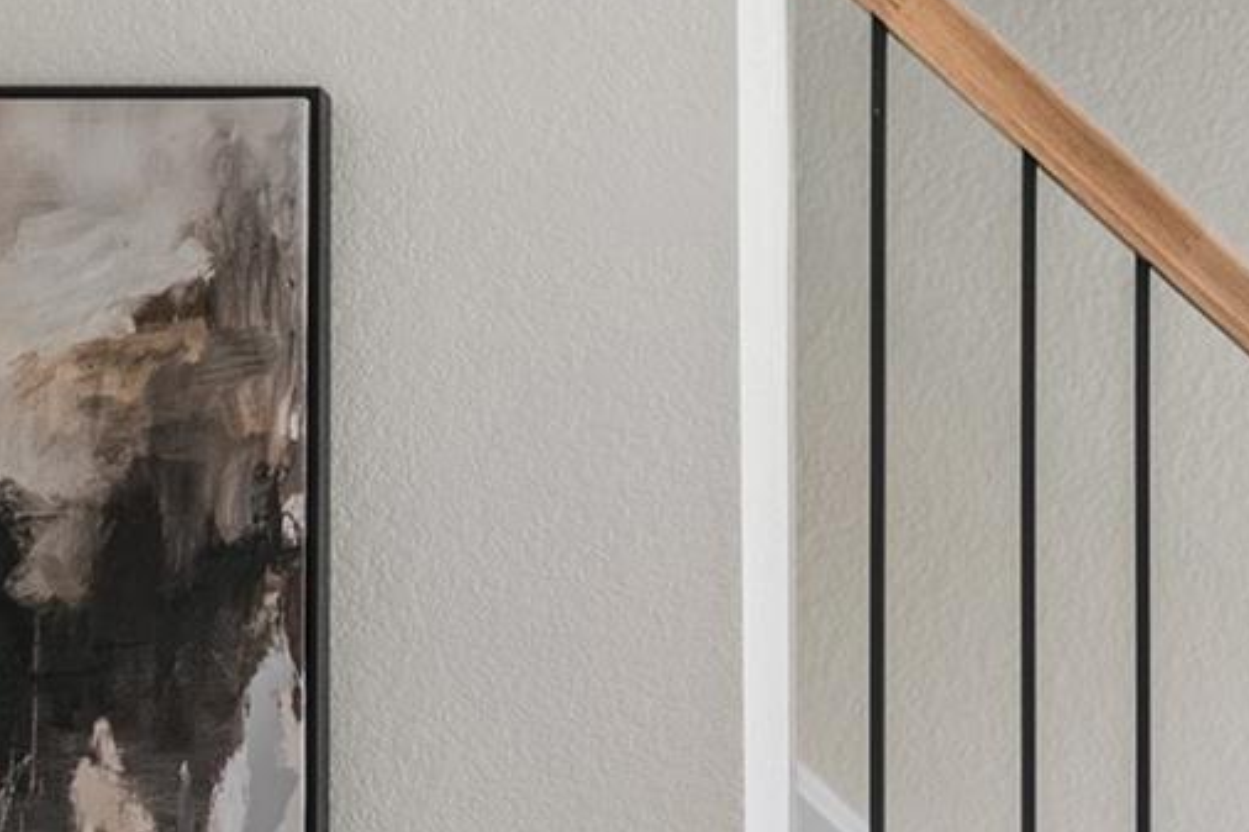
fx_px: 5480
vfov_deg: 8.5
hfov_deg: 12.8
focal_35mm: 158
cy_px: 1206
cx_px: 1380
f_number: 1.8
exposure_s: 1/100
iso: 200
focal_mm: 50
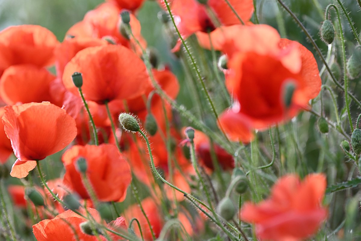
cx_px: 180
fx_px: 4011
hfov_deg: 5.2
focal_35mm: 400
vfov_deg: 3.4
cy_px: 120
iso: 1600
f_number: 9
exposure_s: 1/800
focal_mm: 400
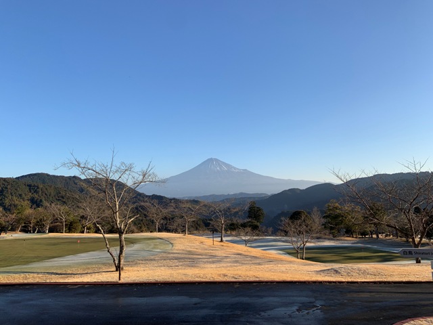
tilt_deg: +7.4
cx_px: 216
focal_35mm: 26
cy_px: 162
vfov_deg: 53.1
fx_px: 325
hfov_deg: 67.3
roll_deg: +2.0
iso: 25
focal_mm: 4.25
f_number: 1.8
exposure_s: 1/1661
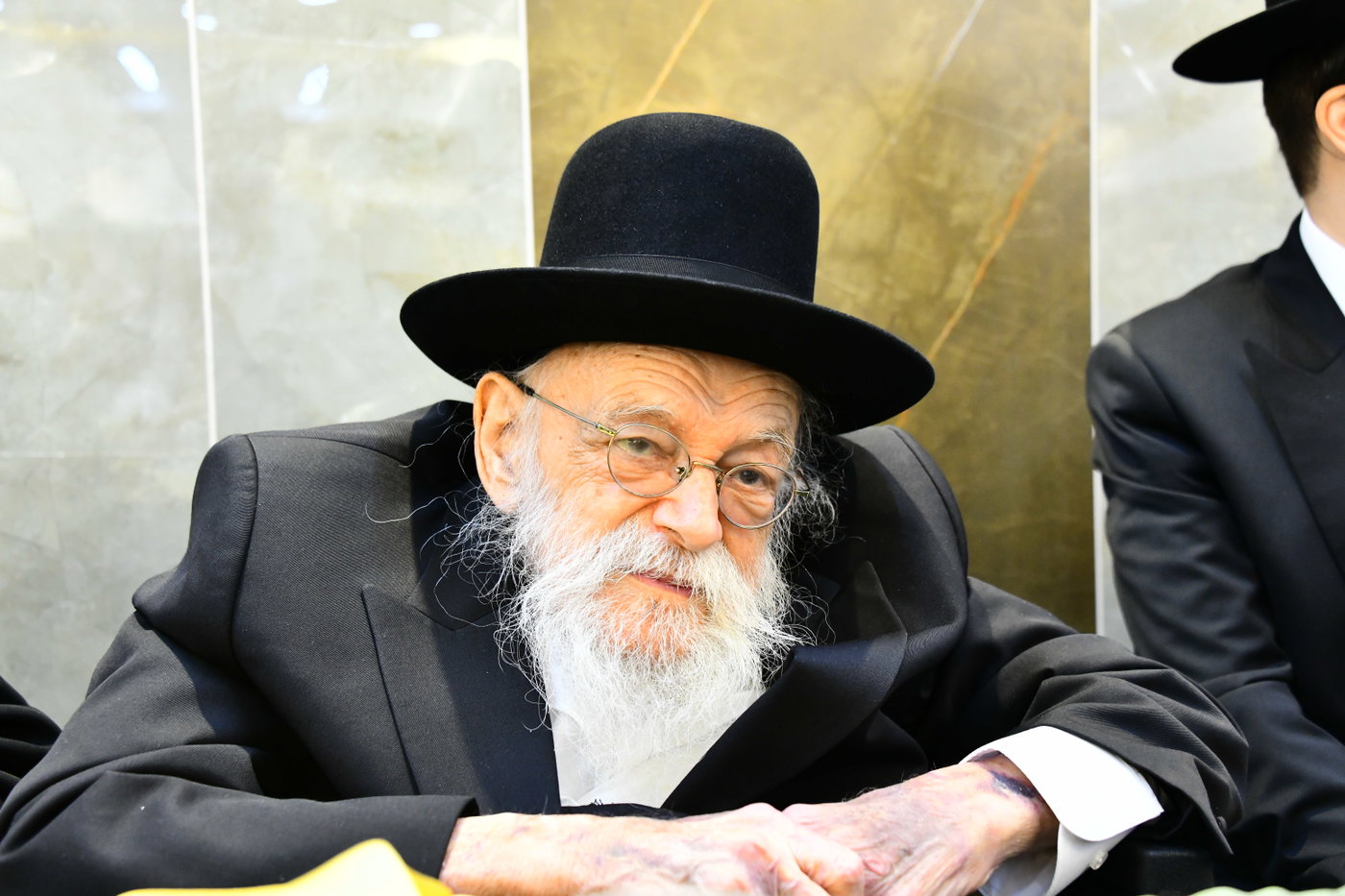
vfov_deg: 28.1
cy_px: 448
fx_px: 1793
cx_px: 672
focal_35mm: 48
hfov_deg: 41.1
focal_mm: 48
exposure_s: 1/160
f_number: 5.6
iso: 4000
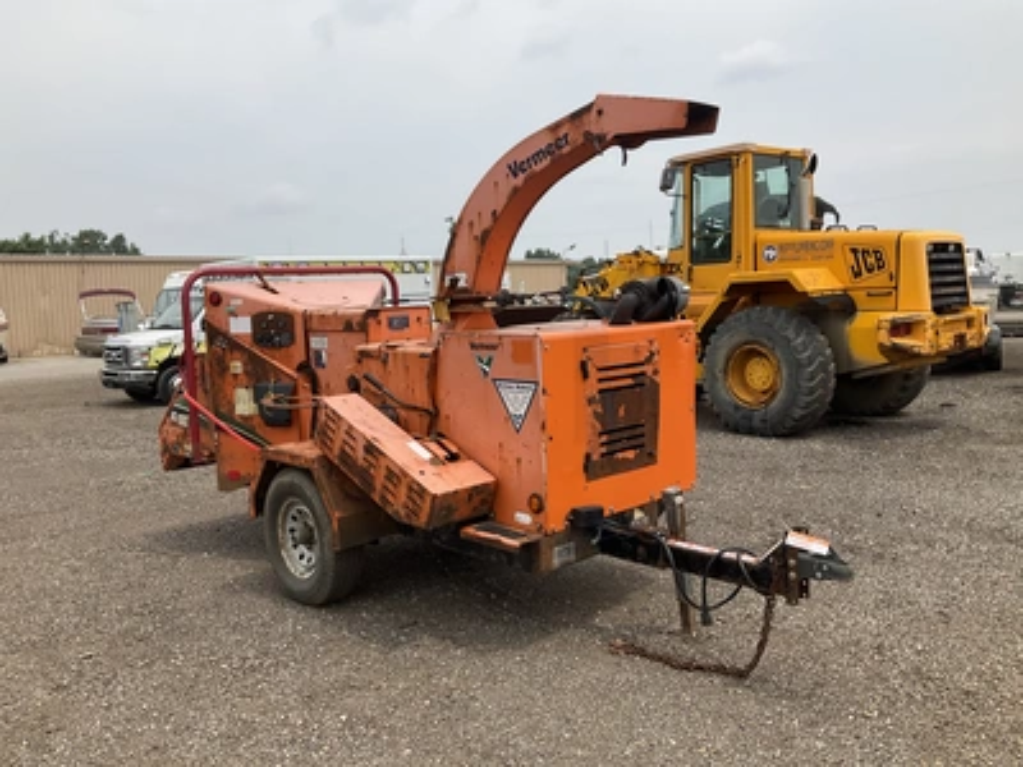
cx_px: 512
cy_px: 384
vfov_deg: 48.2
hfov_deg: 61.7
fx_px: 857
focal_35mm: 29
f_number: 1.8
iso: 25
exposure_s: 1/2227
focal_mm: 3
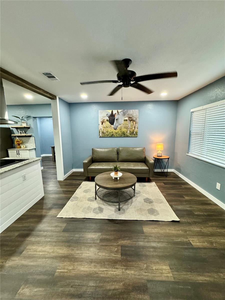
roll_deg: +1.0
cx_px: 112
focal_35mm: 14
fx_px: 121
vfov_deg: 102.1
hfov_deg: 85.7
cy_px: 150
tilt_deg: -8.5
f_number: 2.2
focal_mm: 2.22
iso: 400
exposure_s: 1/60
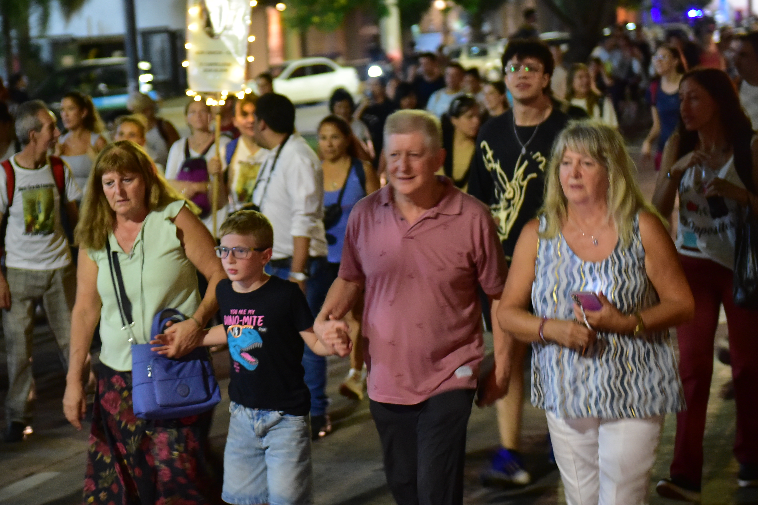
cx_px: 237
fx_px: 2021
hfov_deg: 21.1
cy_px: 261
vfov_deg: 14.2
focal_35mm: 96
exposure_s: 1/25
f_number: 2.8
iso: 3600
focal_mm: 58
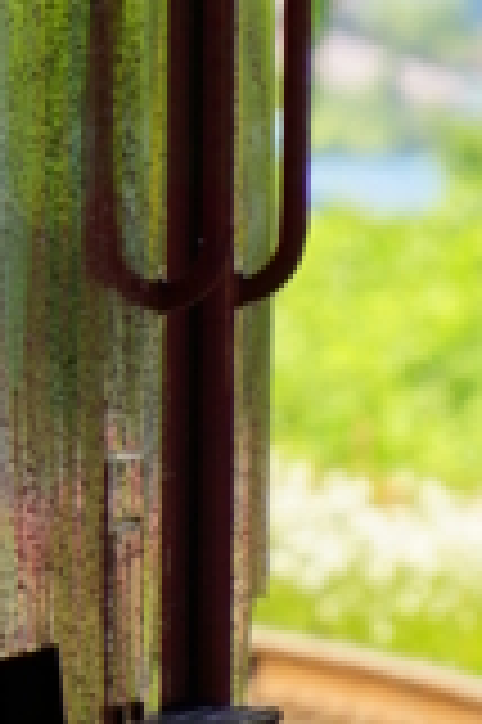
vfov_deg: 1.4
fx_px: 30027
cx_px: -336
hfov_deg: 0.9
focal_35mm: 1492
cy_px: 315
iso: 200
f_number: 6.3
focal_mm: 200
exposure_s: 1/350
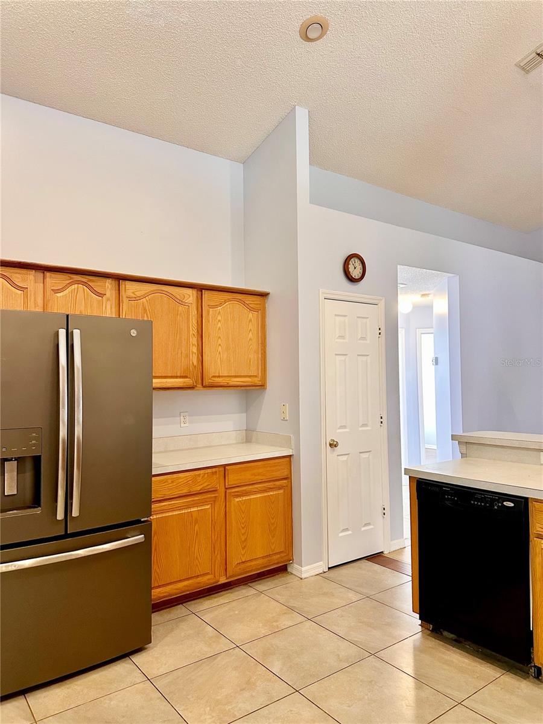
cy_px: 362
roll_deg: -0.6
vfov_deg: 71.6
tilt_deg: +2.5
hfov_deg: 56.8
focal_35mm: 24
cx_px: 272
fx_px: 502
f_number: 1.78
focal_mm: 6.86
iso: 400
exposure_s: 1/60
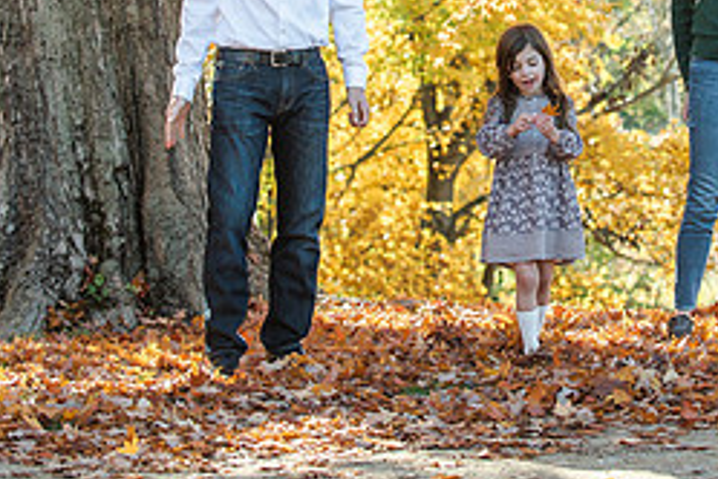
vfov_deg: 8.4
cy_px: -19
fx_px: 3251
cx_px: 525
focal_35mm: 163
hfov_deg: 12.6
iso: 500
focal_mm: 70
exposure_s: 1/2000
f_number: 4
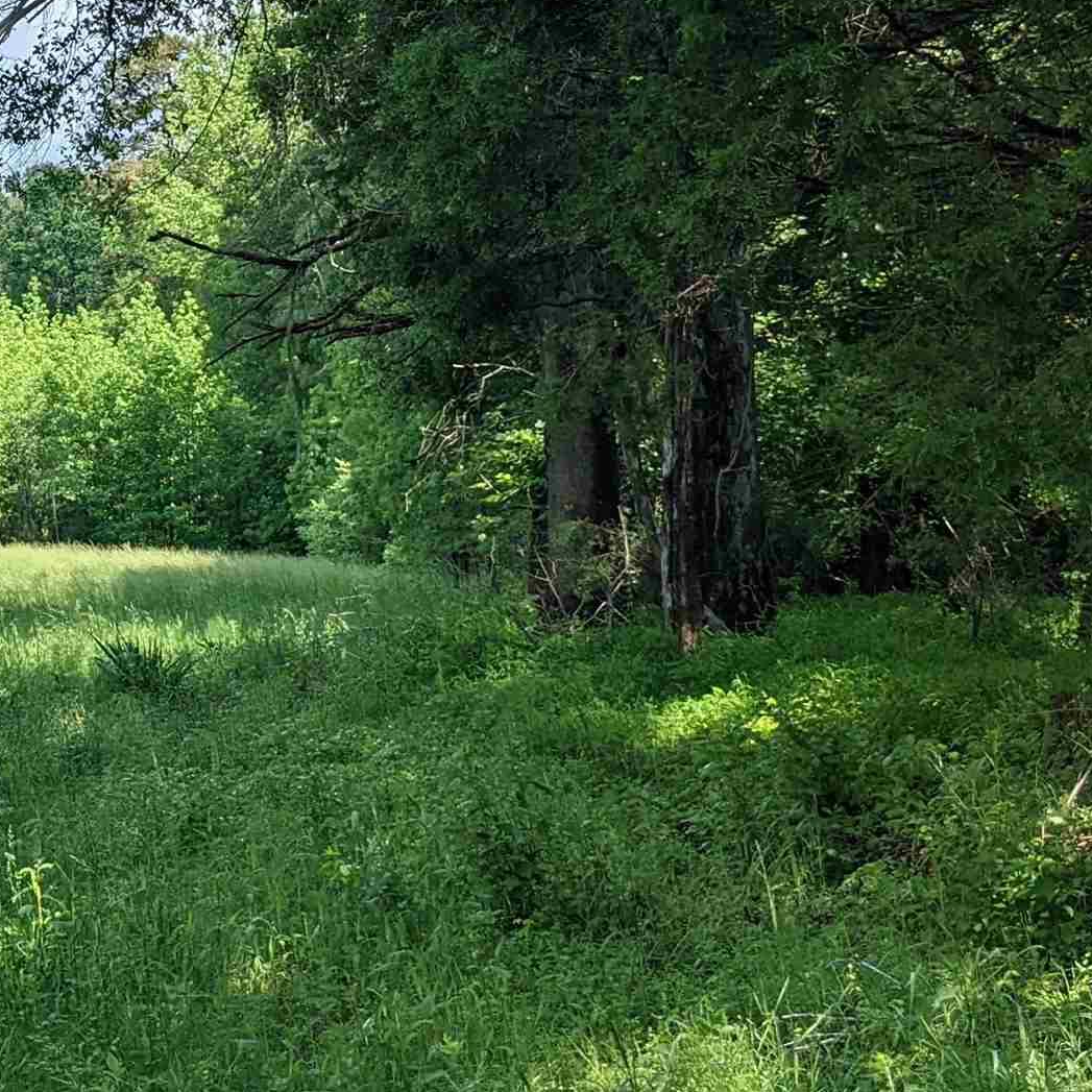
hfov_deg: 23.4
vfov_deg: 24.5
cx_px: -57
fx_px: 2498
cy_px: 360
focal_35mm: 70
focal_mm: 4.38
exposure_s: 1/2128
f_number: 1.73
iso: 60
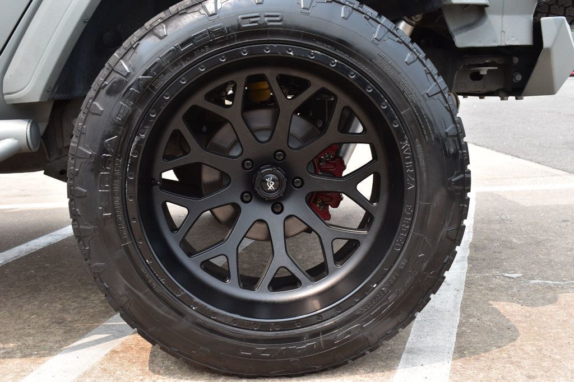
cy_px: 191
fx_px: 717
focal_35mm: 45
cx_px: 287
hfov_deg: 43.6
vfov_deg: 29.8
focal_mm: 30
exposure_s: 1/200
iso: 400
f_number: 10
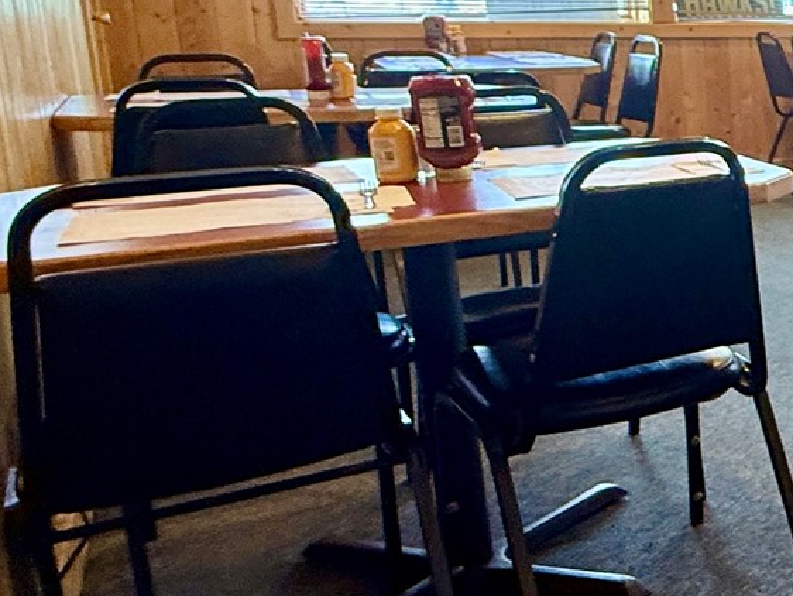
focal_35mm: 51
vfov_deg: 28.5
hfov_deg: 25.9
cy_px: 219
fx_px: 1169
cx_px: 1233
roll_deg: -0.8
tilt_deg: -9.8
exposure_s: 1/60
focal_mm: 2.22
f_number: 2.2
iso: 250
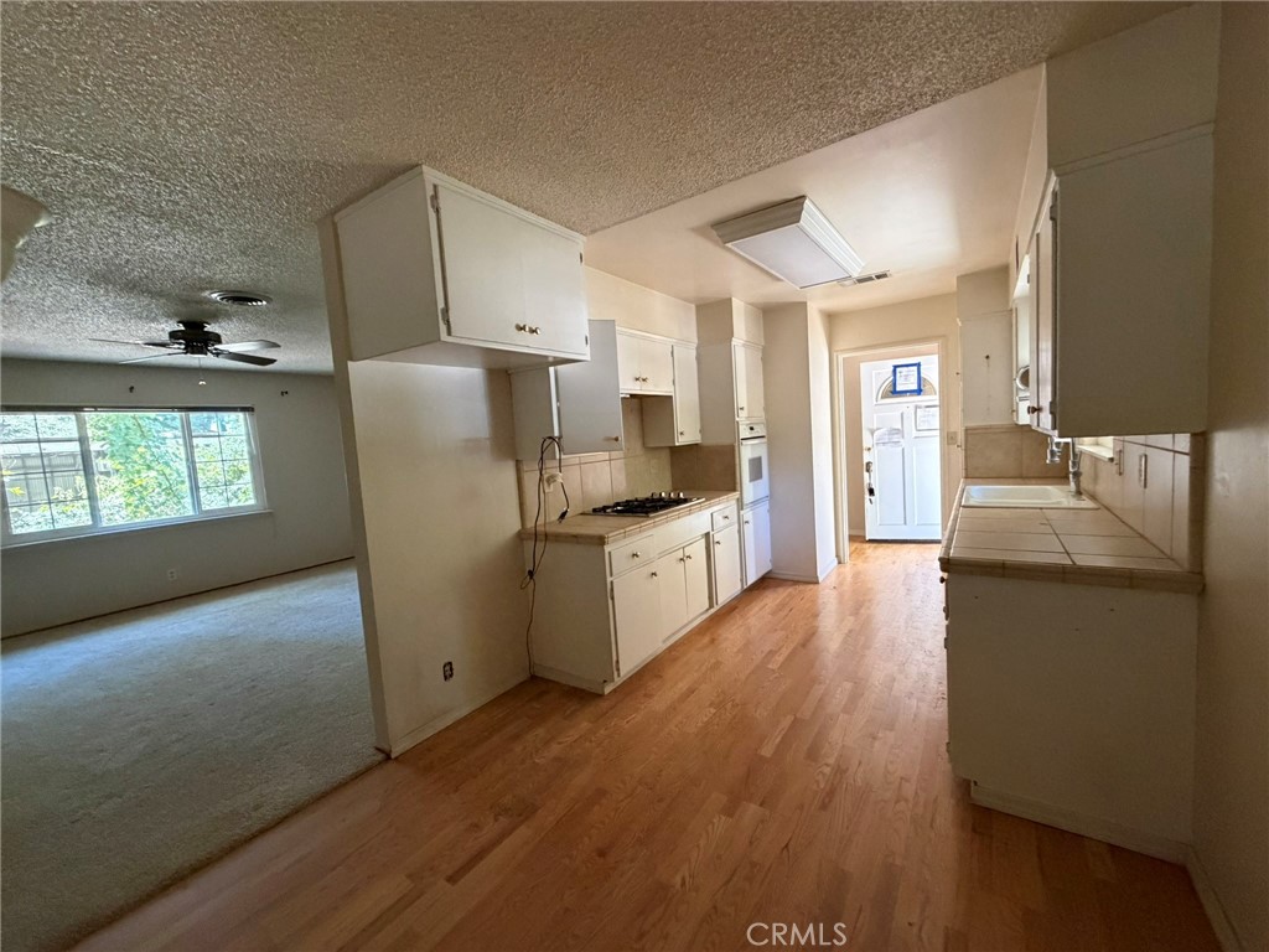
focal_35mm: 14
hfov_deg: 102.1
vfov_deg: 85.7
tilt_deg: -4.6
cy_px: 476
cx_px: 634
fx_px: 513
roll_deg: +3.5
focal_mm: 2.22
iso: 500
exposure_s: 1/60
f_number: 2.2
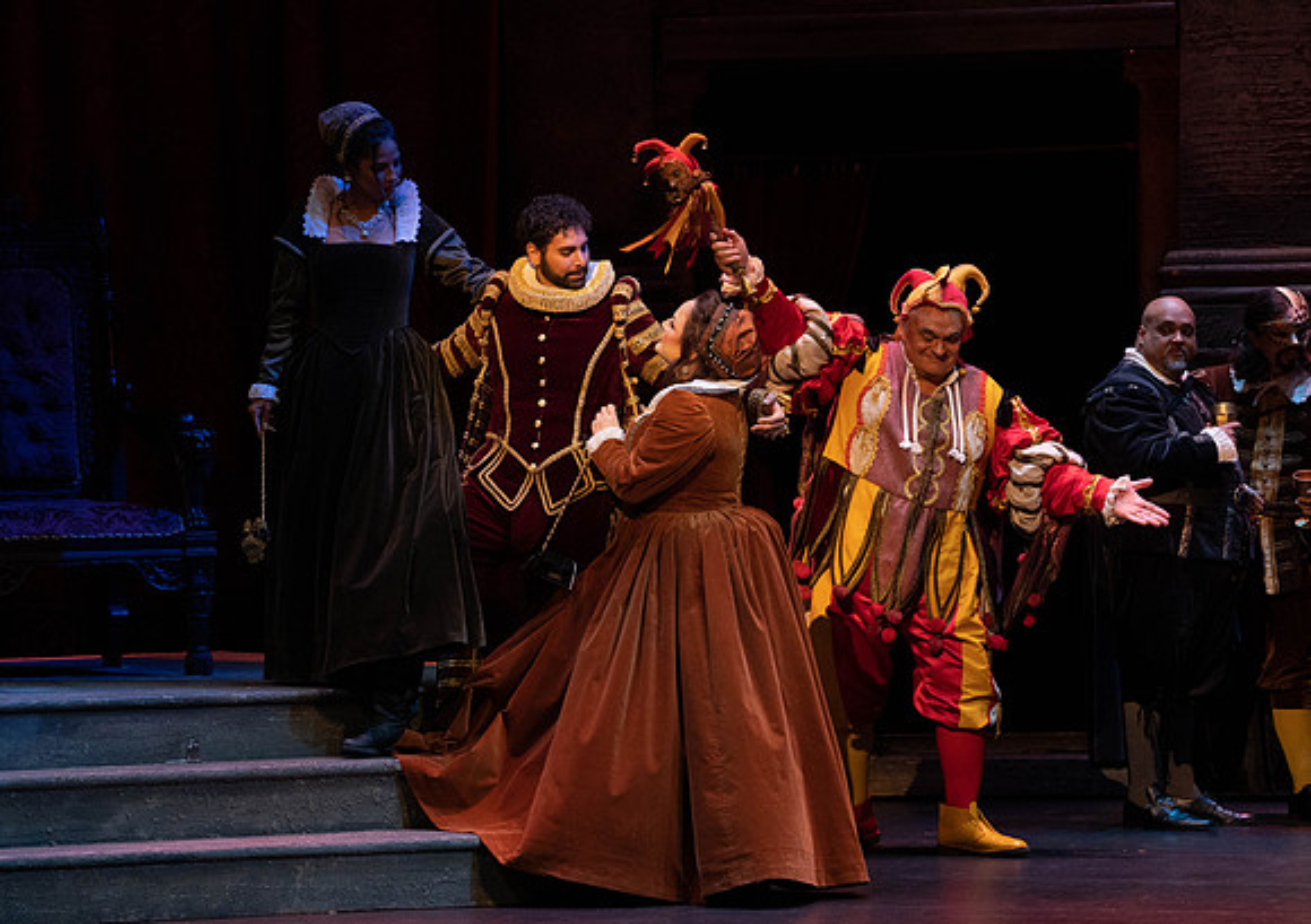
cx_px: 585
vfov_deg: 6.6
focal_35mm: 217
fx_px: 8062
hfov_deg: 9.3
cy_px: 484
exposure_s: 1/250
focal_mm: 200
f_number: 8
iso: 5000
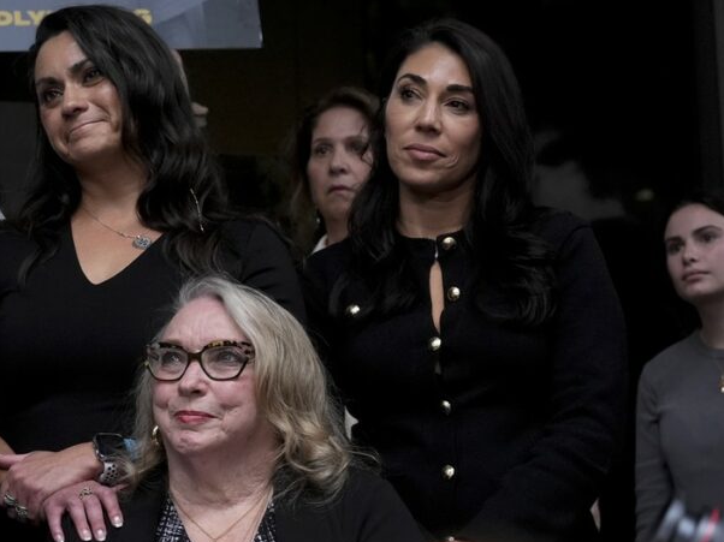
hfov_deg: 14.0
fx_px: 2927
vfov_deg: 10.6
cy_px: 183
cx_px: 102
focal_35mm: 140
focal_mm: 73
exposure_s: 1/400
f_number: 6.3
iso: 3200
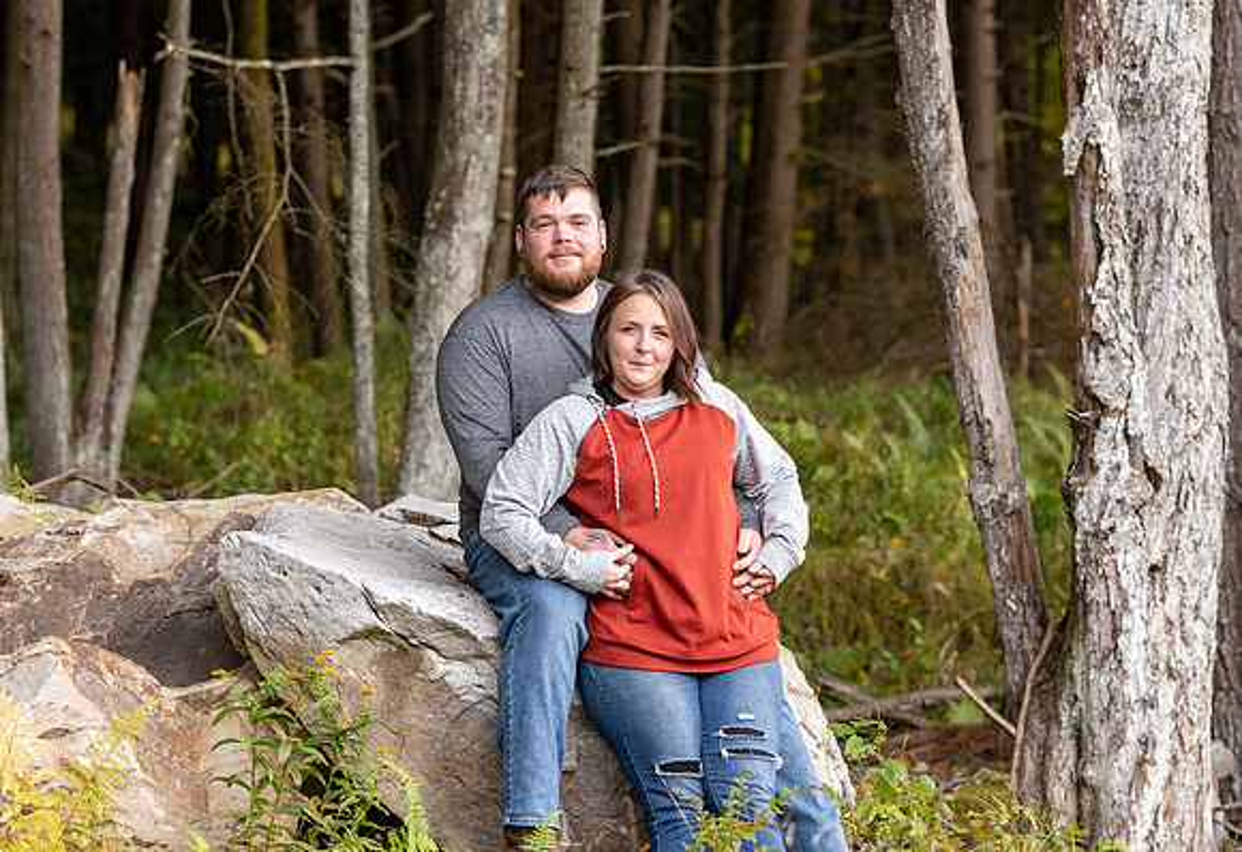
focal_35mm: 101
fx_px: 3503
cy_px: 358
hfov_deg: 20.1
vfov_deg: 13.9
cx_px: 611
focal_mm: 85
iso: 2500
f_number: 3.2
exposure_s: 1/640
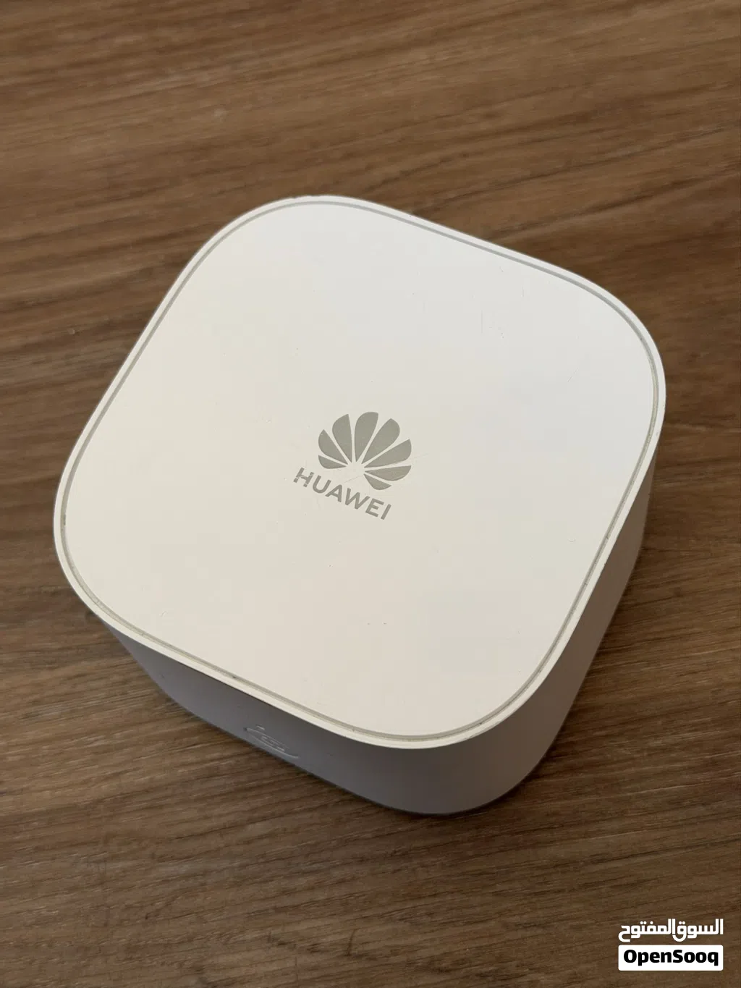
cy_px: 494
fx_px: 1370
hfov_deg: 30.3
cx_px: 370
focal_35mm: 48
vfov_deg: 39.7
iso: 125
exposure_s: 1/60
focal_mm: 6.76
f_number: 1.78
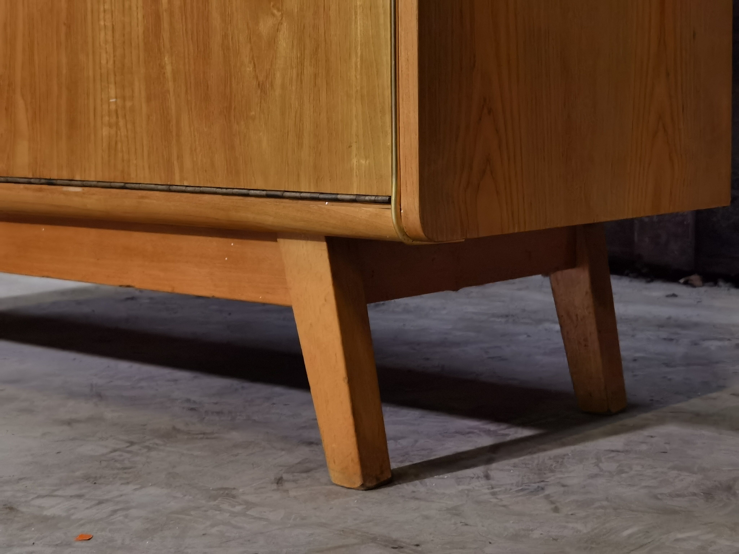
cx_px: 370
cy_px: 277
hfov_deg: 28.2
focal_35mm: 69
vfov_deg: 21.3
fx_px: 1473
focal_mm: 6.71
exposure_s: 1/33.3
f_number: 1.9
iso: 320
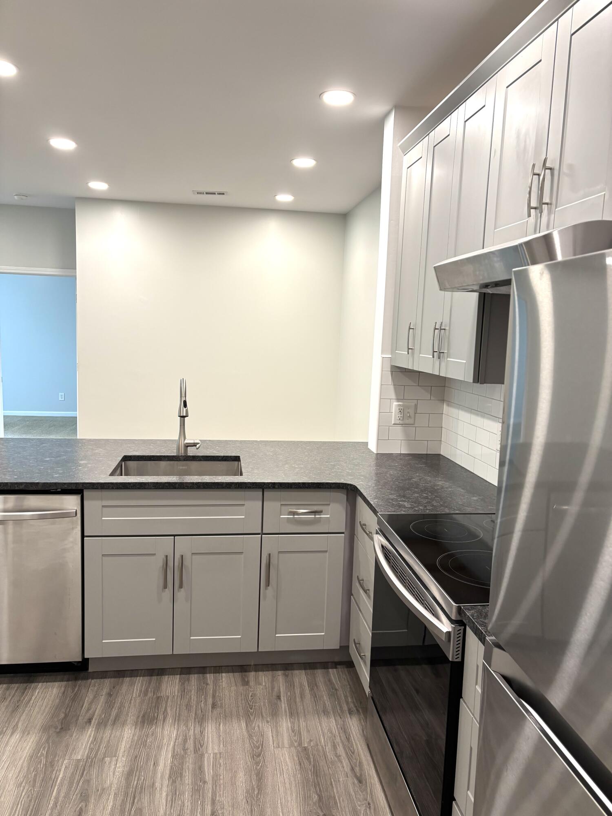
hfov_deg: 53.1
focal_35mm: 26
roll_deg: -1.9
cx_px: 306
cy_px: 408
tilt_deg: -7.0
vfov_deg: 67.3
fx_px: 613
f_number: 1.6
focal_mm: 5.96
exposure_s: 1/60
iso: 100
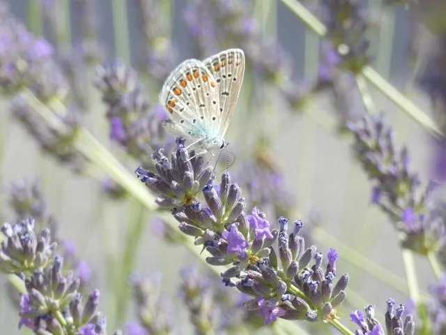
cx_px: 223
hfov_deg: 12.8
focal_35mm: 154
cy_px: 168
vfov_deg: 9.6
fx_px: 1984
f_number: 5.4
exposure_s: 1/125
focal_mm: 27.5
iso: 80
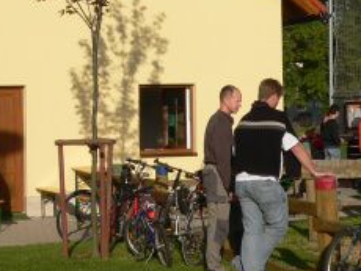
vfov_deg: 14.7
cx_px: 279
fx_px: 1044
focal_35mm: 100
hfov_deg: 19.5
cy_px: 61
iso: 80
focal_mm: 6
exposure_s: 1/500
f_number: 5.6
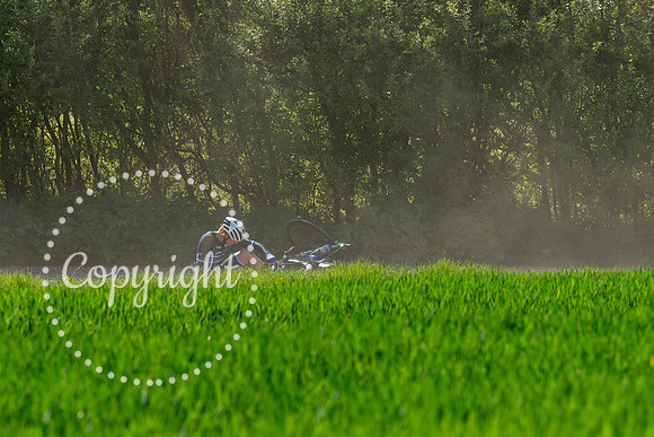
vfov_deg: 4.5
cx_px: 252
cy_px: 265
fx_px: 5599
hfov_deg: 6.7
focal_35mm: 308
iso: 320
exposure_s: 1/1000
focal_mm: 200
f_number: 5.6
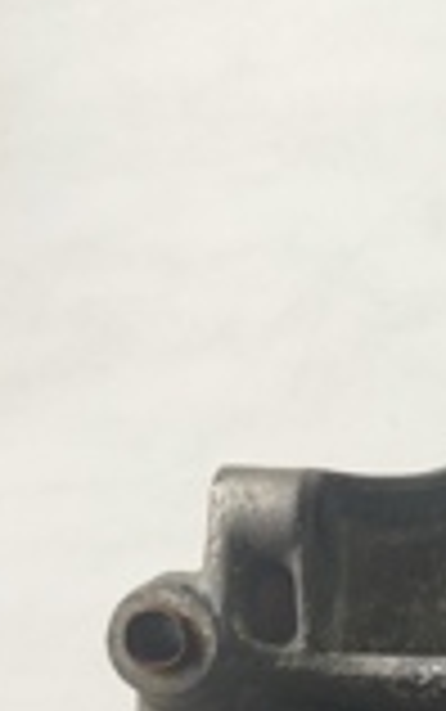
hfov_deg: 13.9
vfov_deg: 23.3
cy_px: 603
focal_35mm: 87
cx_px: 712
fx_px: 1689
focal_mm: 4.71
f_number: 1.79
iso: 99
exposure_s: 1/167
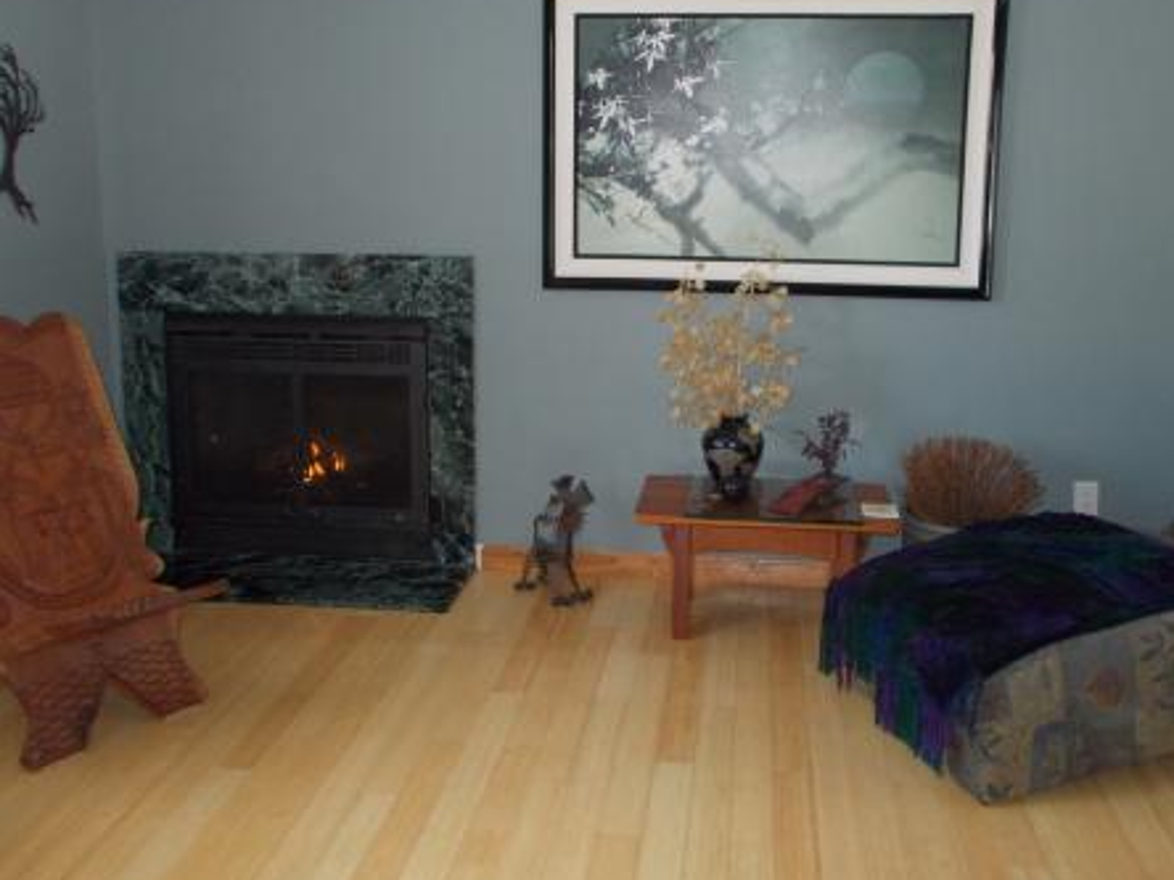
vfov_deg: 41.5
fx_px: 1153
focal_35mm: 34
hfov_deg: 53.9
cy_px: 328
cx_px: 637
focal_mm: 4.6
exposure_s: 1/25
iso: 200
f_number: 3.2
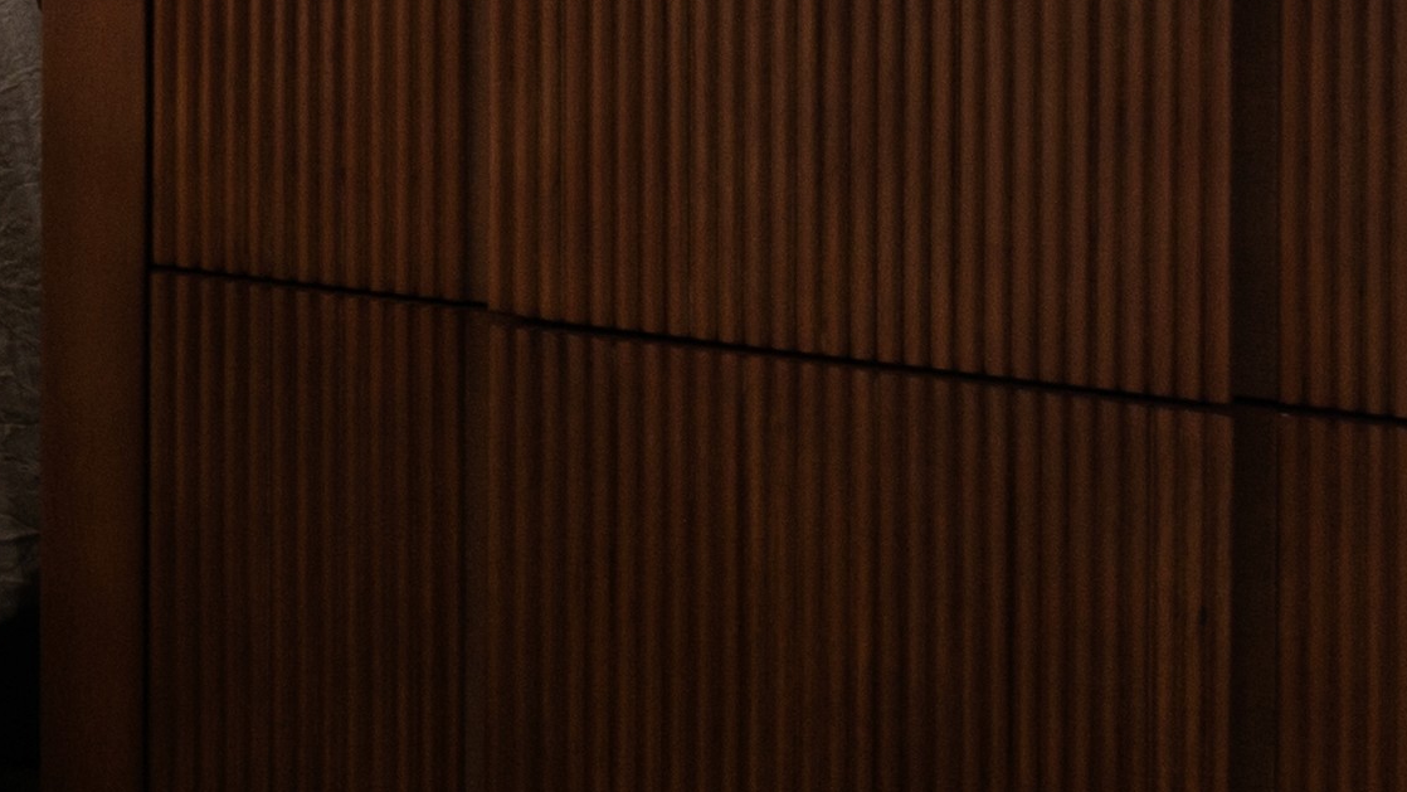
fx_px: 7350
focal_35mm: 197
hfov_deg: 8.8
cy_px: -1127
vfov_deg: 5.9
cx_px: -2974
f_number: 9
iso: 320
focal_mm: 30
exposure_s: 1/25
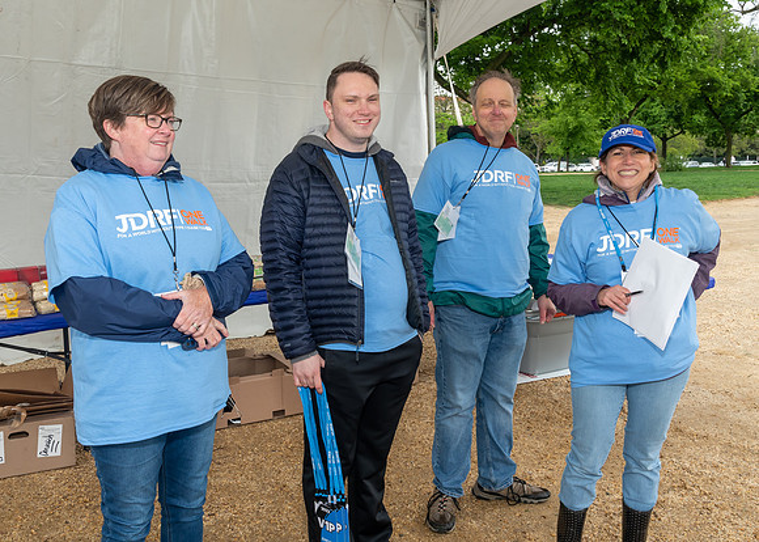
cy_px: 228
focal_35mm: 33
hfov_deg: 56.2
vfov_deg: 41.6
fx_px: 710
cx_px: 366
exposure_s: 1/250
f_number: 7.1
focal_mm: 18
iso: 320
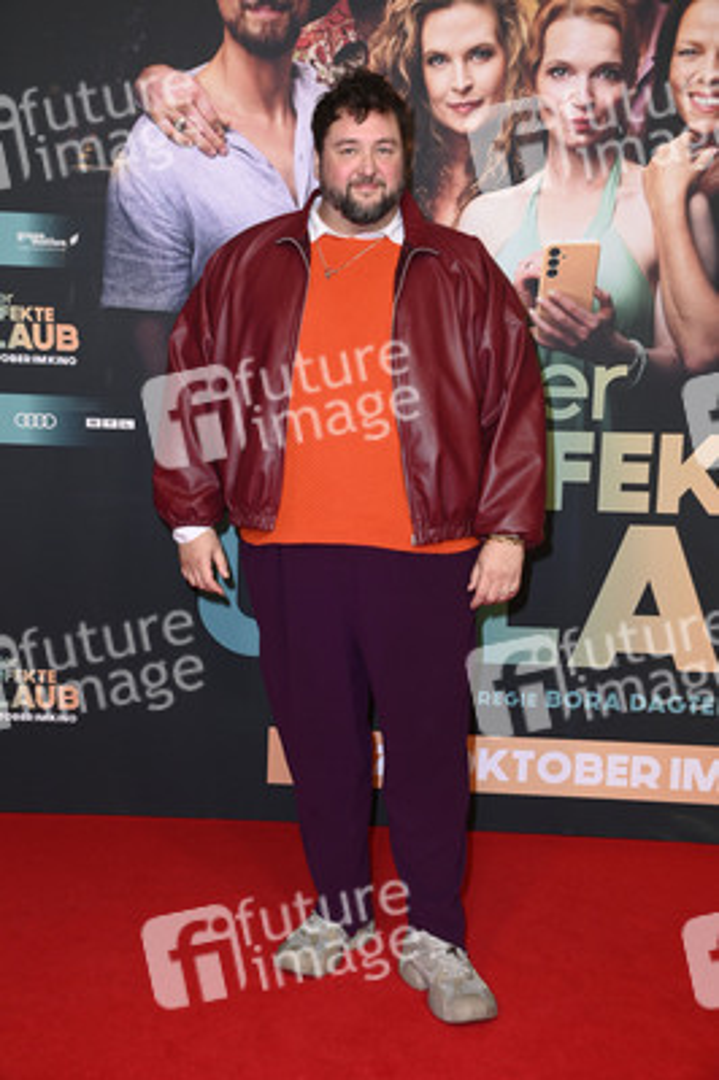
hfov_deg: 28.0
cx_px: 360
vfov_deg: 41.1
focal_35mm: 48
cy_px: 540
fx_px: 1440
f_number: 5.6
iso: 1250
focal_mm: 48
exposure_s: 1/250
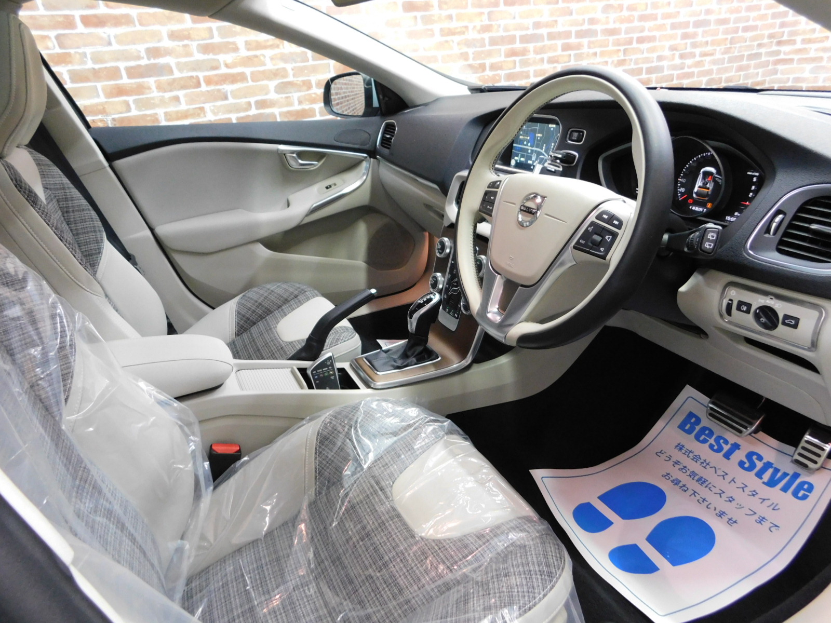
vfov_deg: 58.9
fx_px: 552
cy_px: 312
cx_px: 416
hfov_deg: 73.9
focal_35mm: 23
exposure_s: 1/15
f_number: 3
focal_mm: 4
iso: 400
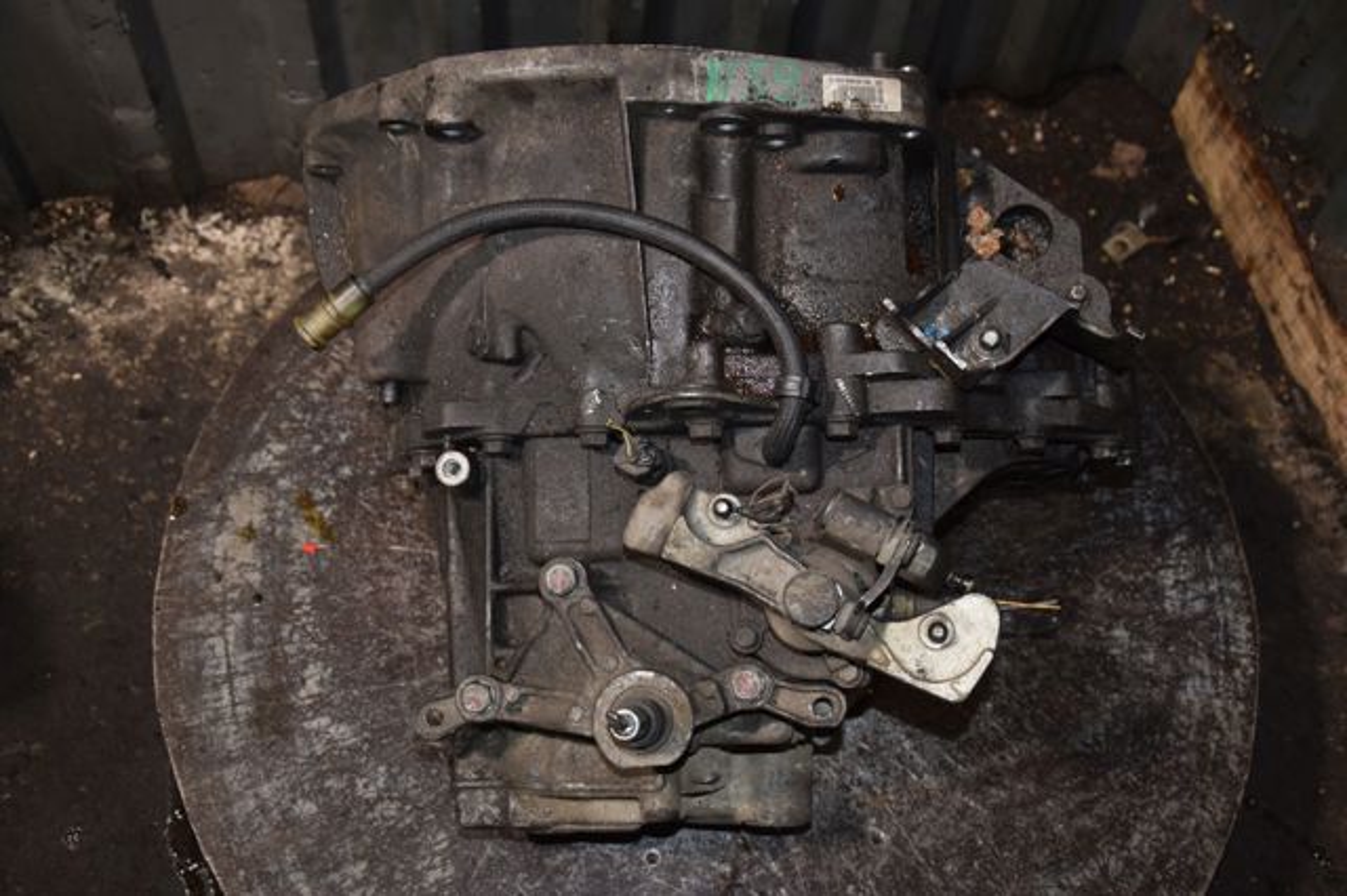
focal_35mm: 48
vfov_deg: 28.0
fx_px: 1795
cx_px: 674
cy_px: 448
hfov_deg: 41.1
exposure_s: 1/60
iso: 800
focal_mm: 32
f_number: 5
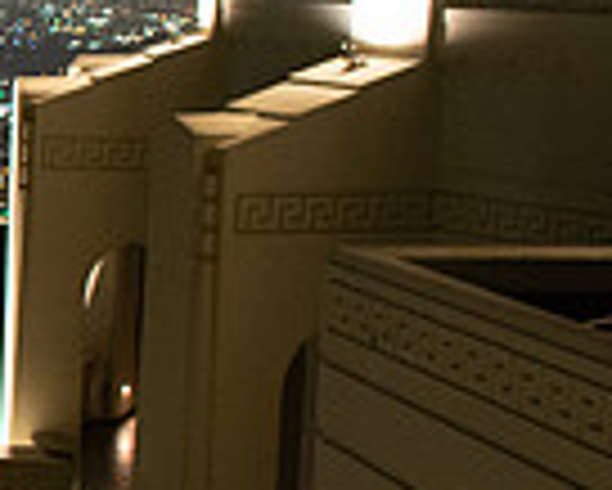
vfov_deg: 12.8
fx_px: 2175
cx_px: -639
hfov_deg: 13.5
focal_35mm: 120
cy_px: 164
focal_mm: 20
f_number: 6.3
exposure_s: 1
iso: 2000
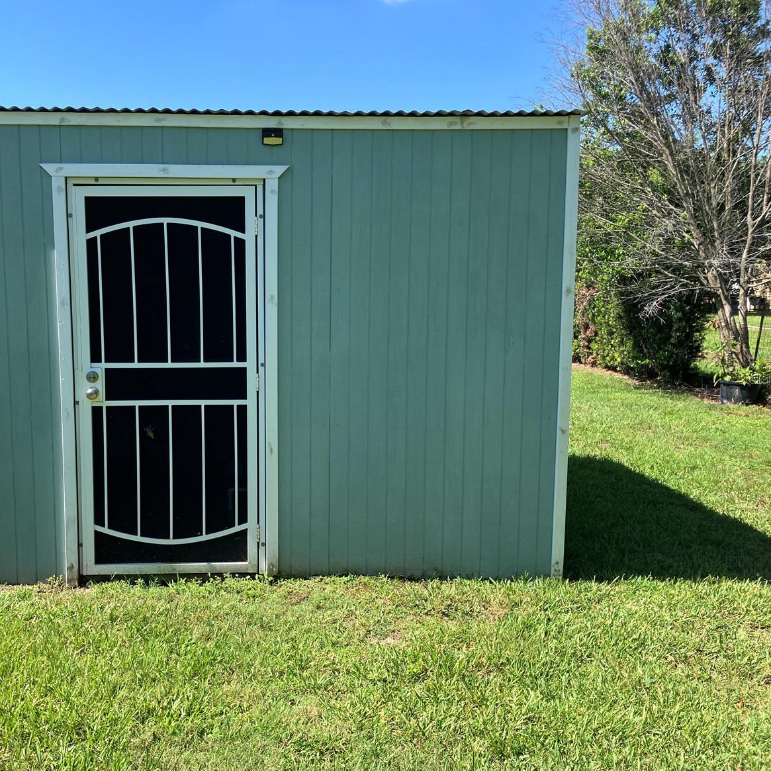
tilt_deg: -6.2
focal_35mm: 34
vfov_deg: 48.4
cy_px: 379
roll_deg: -0.1
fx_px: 857
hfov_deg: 47.8
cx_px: 271
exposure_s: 1/852
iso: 32
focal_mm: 3.99
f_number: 1.8
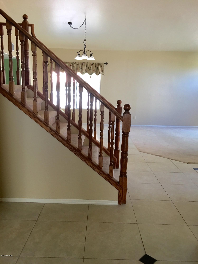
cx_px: 99
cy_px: 132
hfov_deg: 48.2
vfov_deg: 61.7
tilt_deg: -8.2
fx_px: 221
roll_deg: -2.7
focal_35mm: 29
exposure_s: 1/15
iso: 50
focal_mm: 4.15
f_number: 2.2
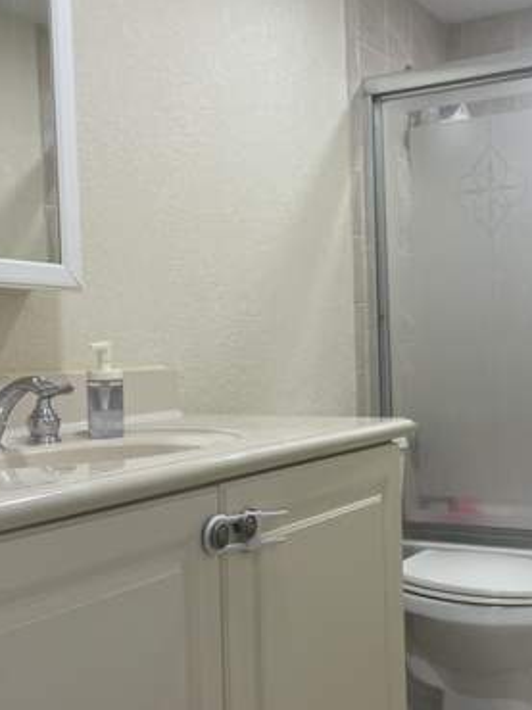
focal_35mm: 45
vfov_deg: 42.0
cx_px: 338
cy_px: 391
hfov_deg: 32.0
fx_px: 923
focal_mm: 4.2
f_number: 1.6
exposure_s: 1/120
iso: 64
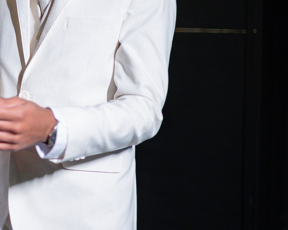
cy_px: 46
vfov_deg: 17.3
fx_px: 750
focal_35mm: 88
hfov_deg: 20.7
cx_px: -25
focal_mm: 35
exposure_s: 1/400
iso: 2000
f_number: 1.4
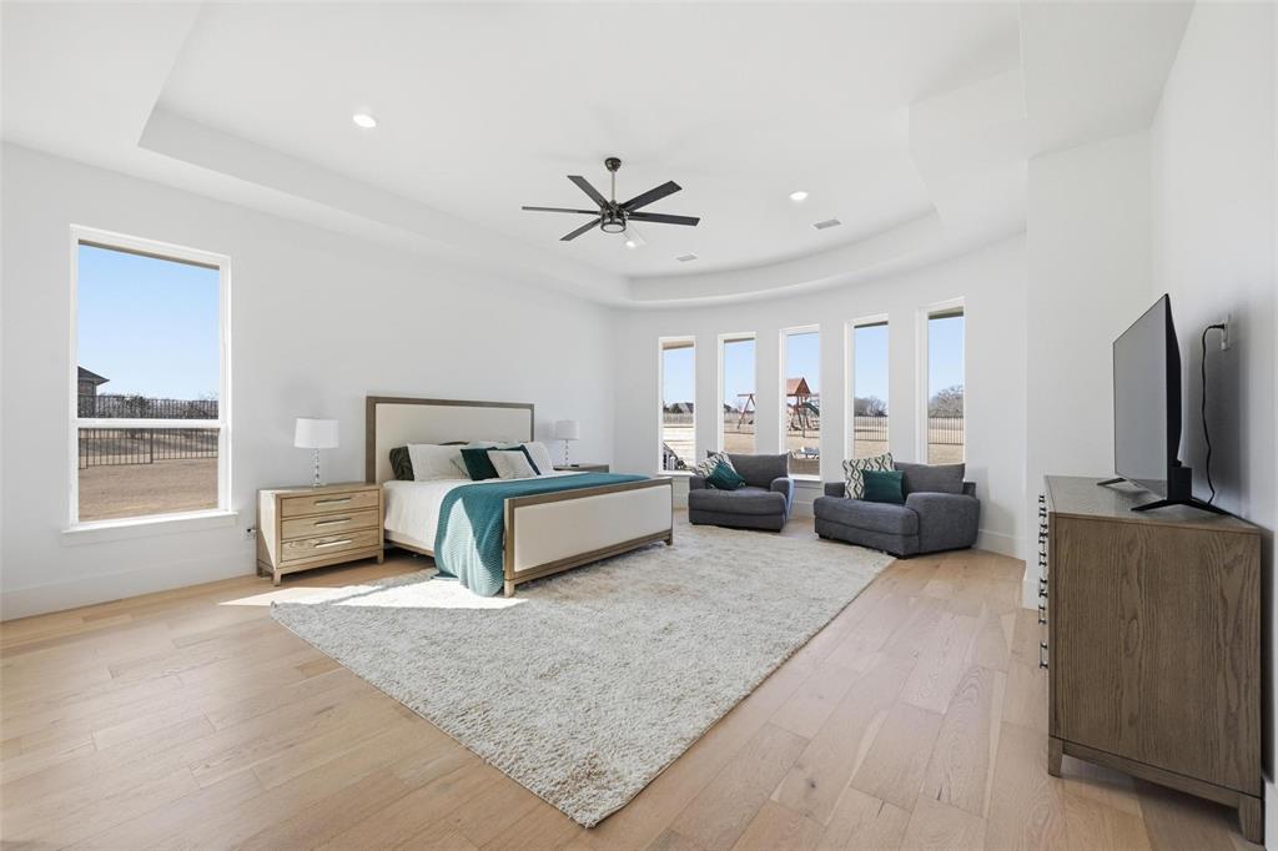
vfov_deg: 81.2
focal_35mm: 14
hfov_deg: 104.3
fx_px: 497
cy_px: 426
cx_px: 639
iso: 400
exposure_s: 1/3200
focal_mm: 14
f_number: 9
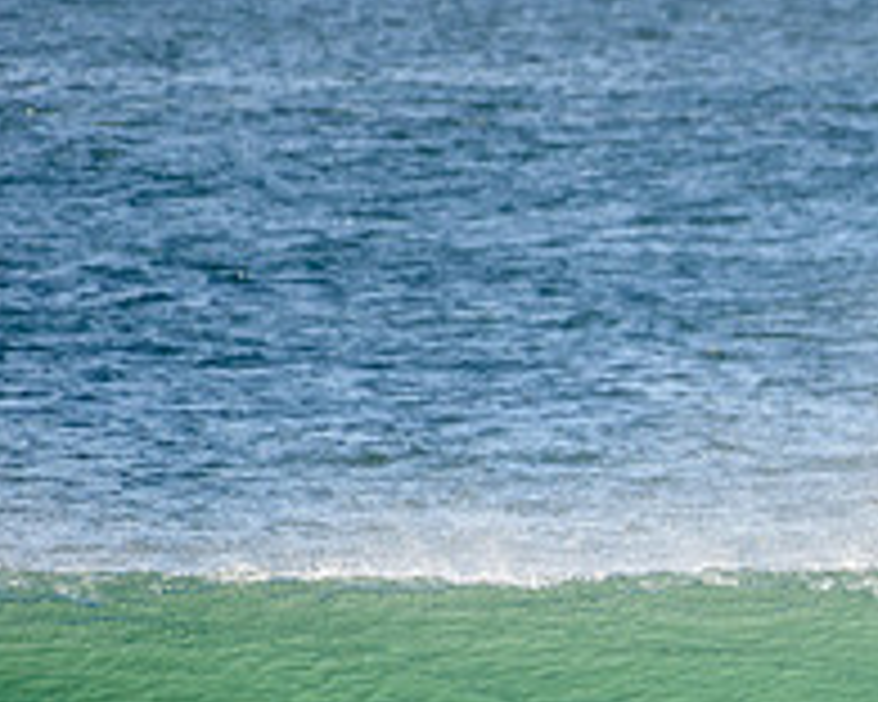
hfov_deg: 1.1
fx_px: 44305
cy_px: 732
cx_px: 1577
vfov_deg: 0.9
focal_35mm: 1705
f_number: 5.6
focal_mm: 500
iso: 220
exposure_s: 1/1250
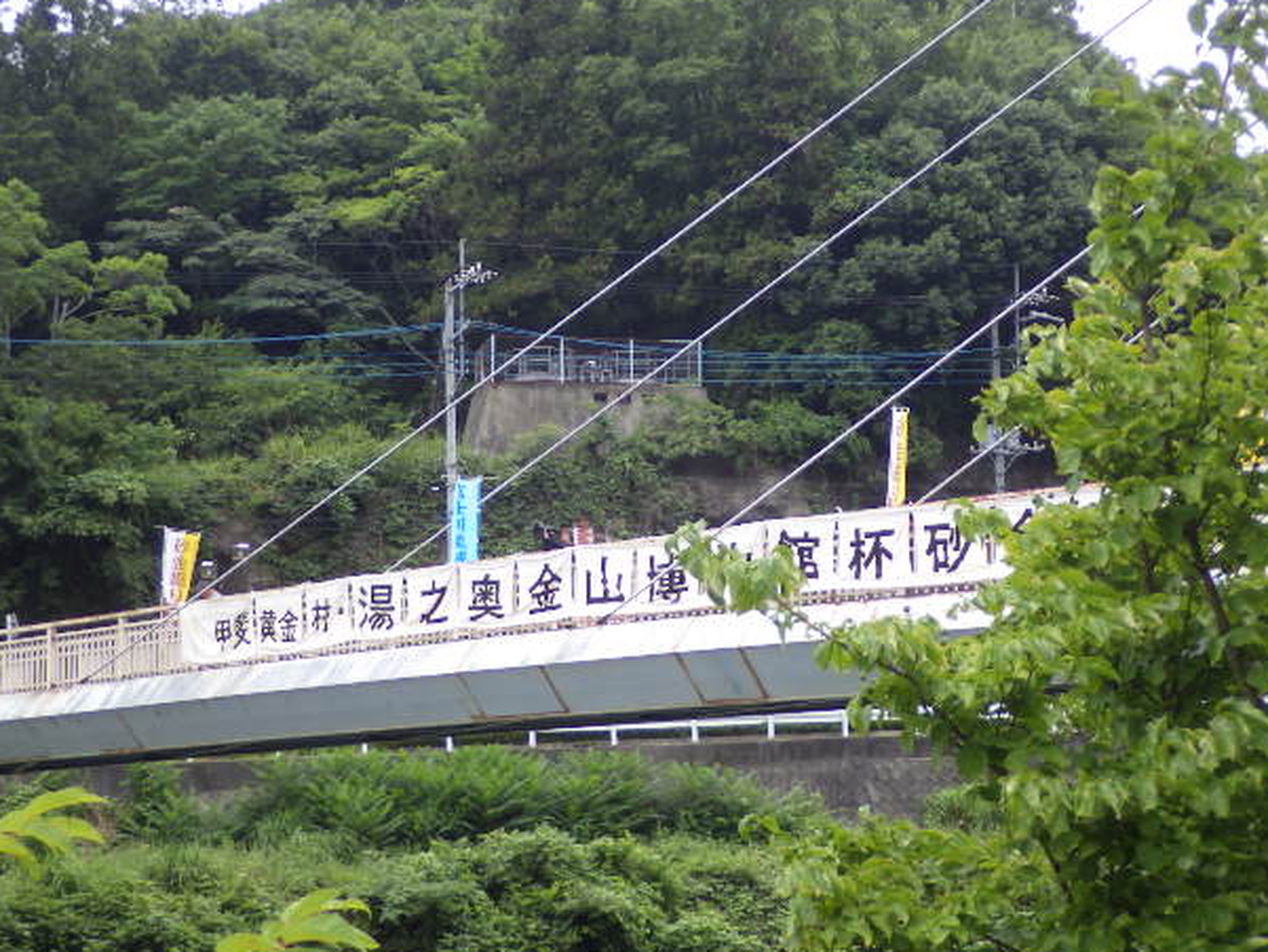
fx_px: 2418
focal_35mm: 66
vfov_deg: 22.3
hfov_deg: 29.4
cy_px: 475
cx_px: 622
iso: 125
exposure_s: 1/125
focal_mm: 11
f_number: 3.6
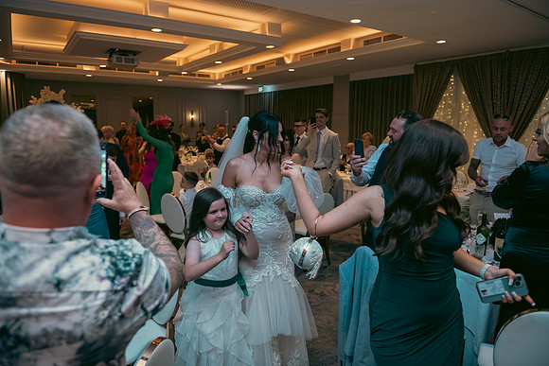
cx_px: 274
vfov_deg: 53.2
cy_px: 183
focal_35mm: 24
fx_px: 366
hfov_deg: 73.7
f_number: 3.5
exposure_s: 1/160
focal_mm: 24
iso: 800
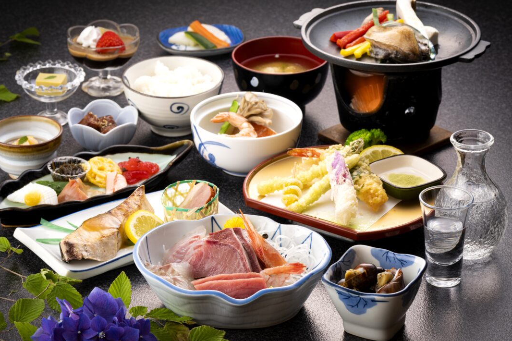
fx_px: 1649
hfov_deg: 17.6
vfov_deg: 11.8
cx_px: 247
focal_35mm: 116
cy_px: 176
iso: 100
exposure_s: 1/100
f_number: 11
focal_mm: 103
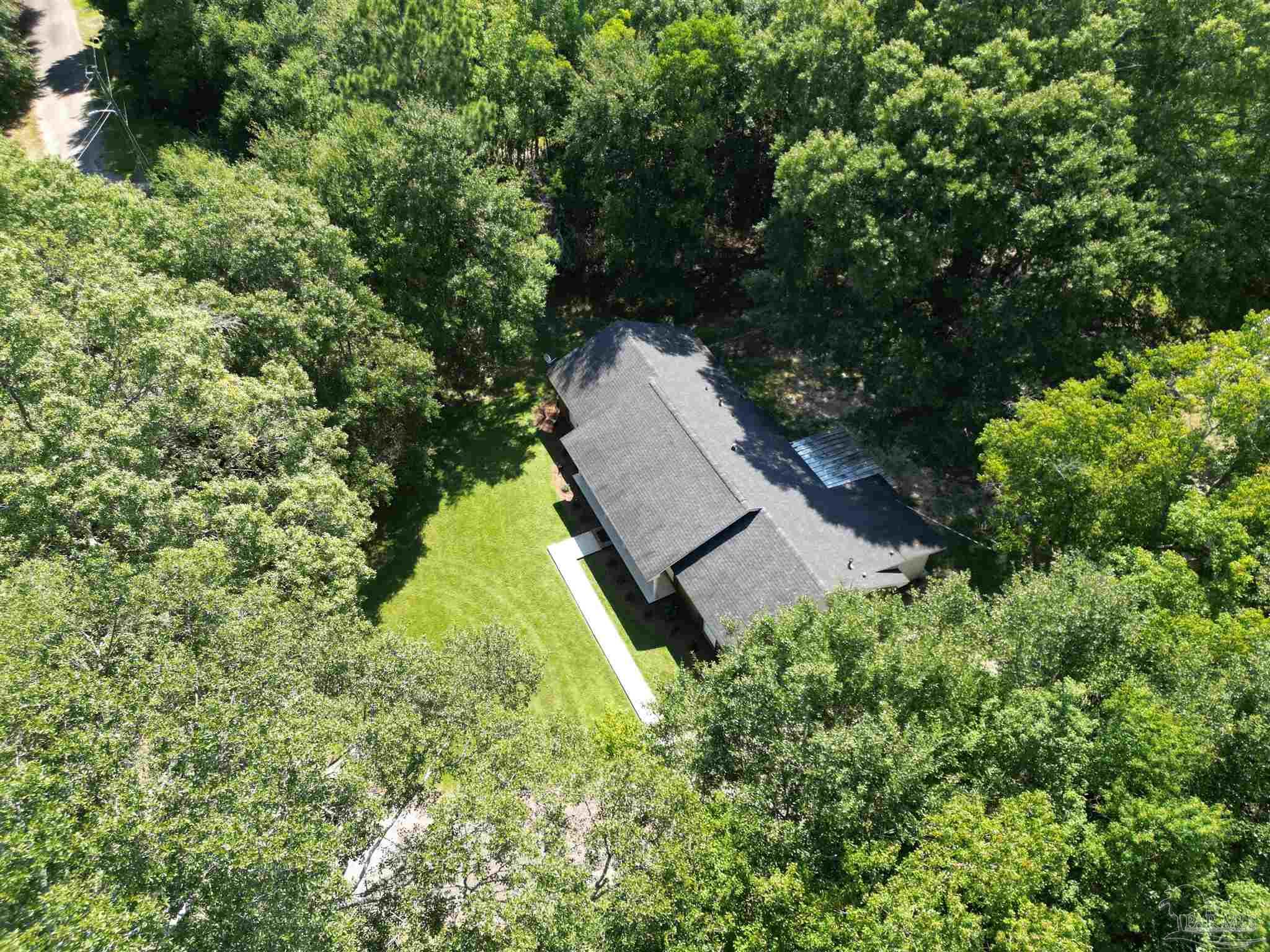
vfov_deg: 56.8
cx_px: 635
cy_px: 476
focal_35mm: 24
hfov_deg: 71.6
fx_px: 881
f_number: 1.7
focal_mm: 6.72
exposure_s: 1/725
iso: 100
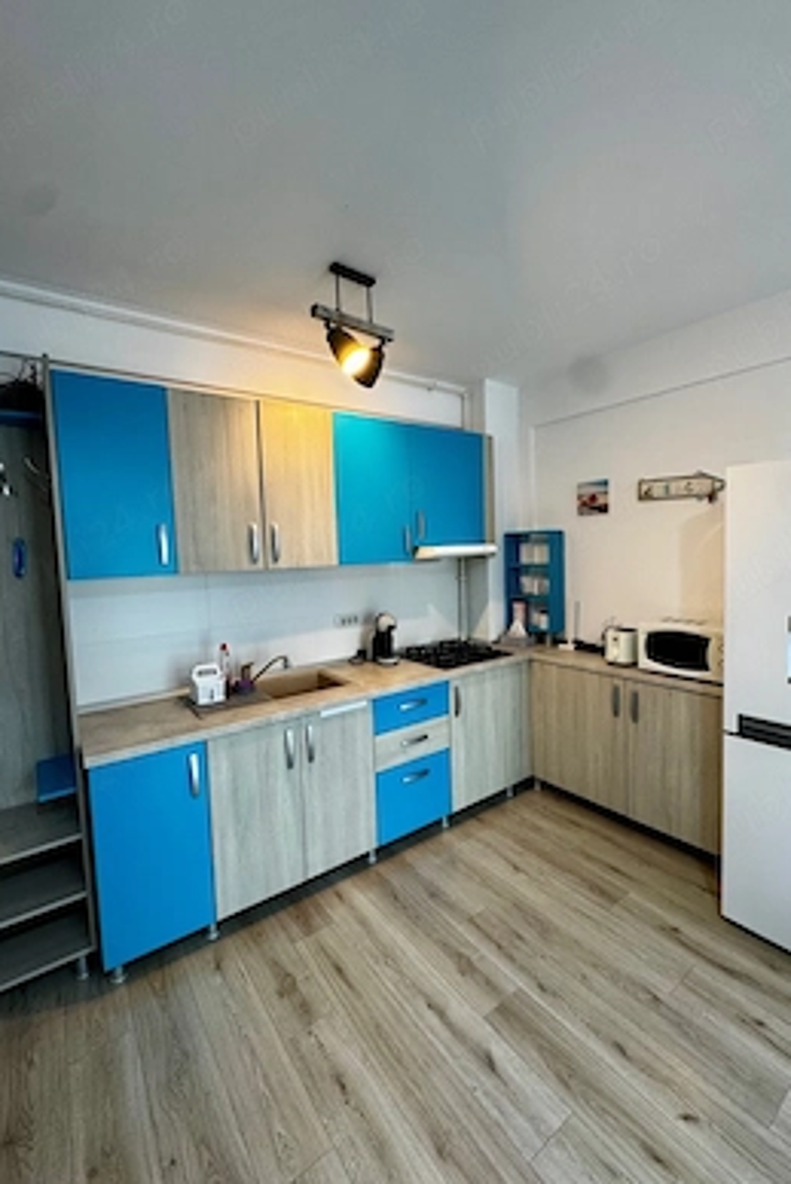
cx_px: 388
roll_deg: +1.2
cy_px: 583
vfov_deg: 100.4
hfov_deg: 77.4
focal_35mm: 15
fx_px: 494
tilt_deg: -2.0
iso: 250
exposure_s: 1/50
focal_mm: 2.22
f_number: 2.2
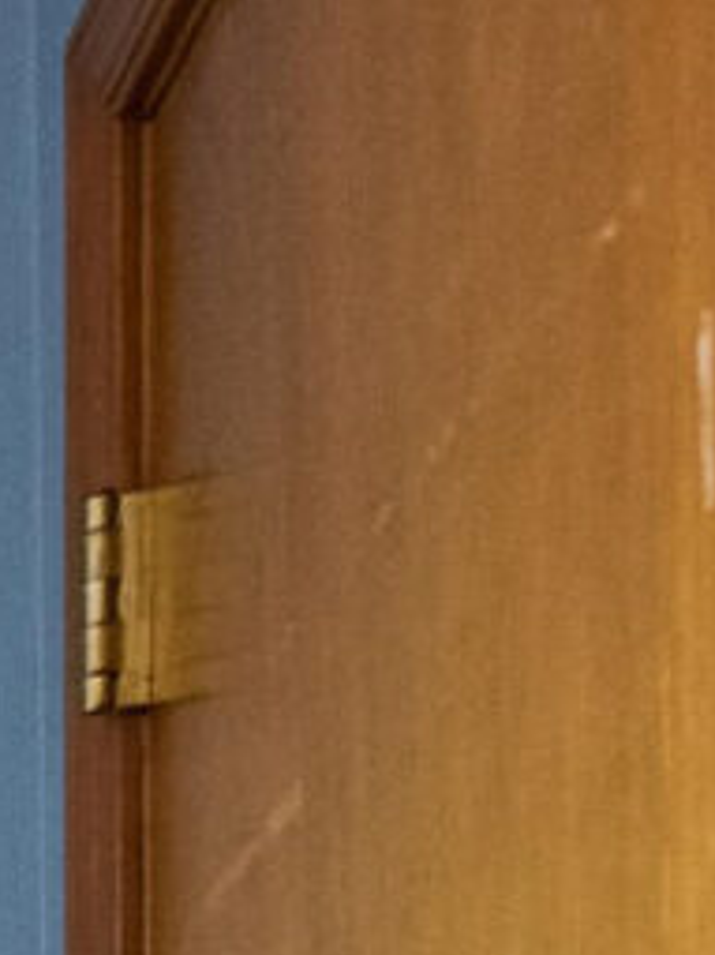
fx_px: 3997
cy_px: 1994
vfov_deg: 11.9
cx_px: -3403
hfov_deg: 5.4
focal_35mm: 145
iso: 800
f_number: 7.1
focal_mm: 15
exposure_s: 1/30
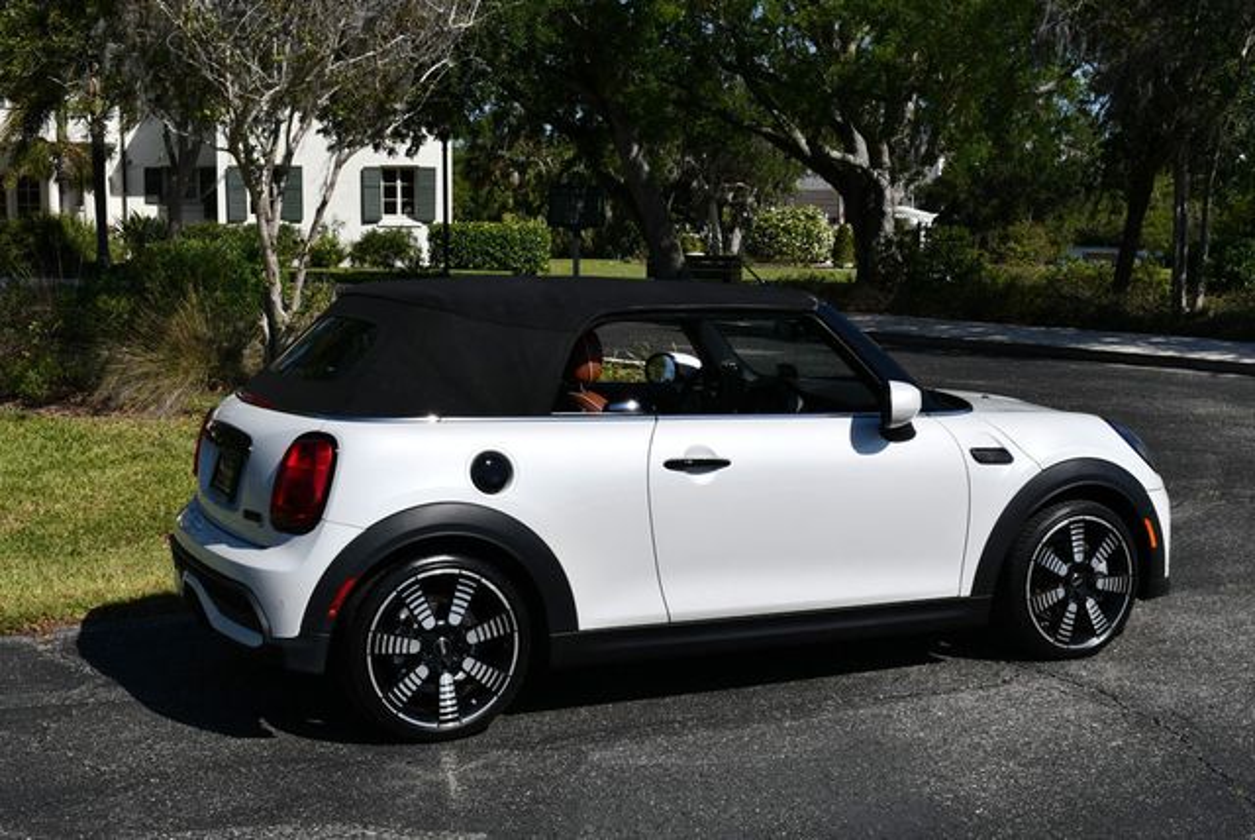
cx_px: 628
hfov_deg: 38.2
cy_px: 420
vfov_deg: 26.0
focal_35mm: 52
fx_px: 1814
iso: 100
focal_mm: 26
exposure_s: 1/320
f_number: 9
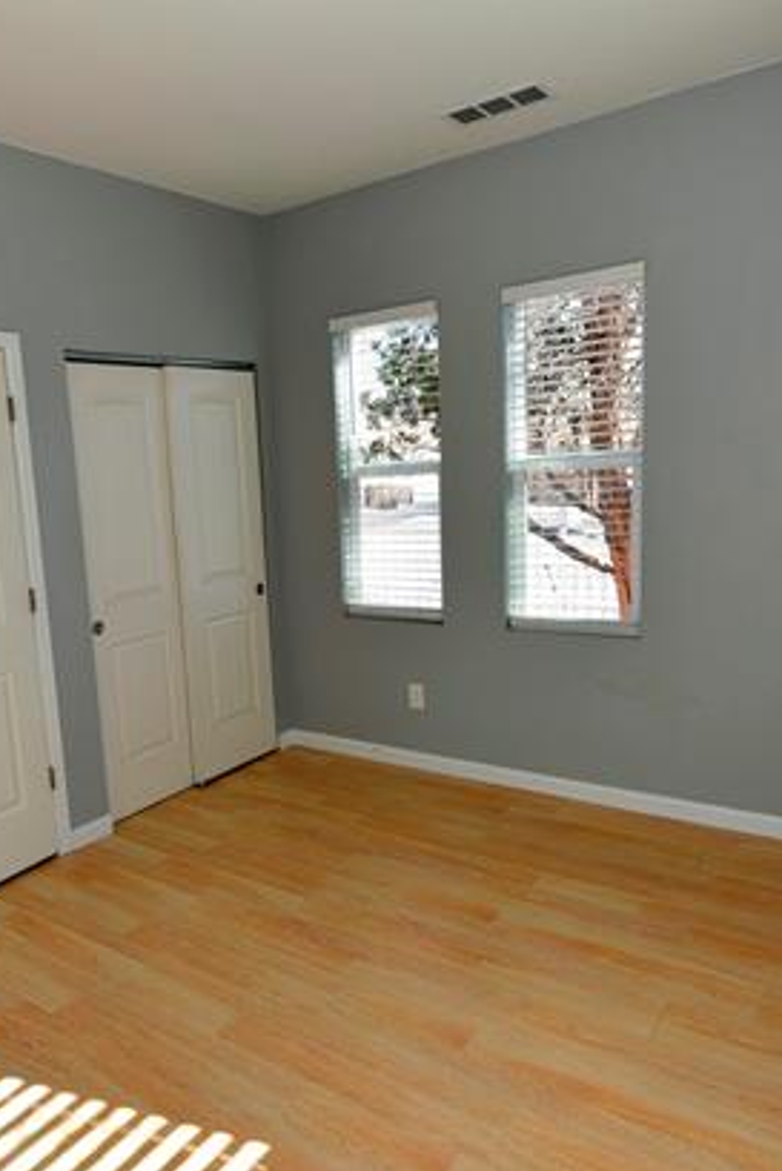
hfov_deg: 50.7
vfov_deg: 71.5
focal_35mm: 25
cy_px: 596
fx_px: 814
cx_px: 281
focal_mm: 16
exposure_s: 1/80
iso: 100
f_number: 4.5
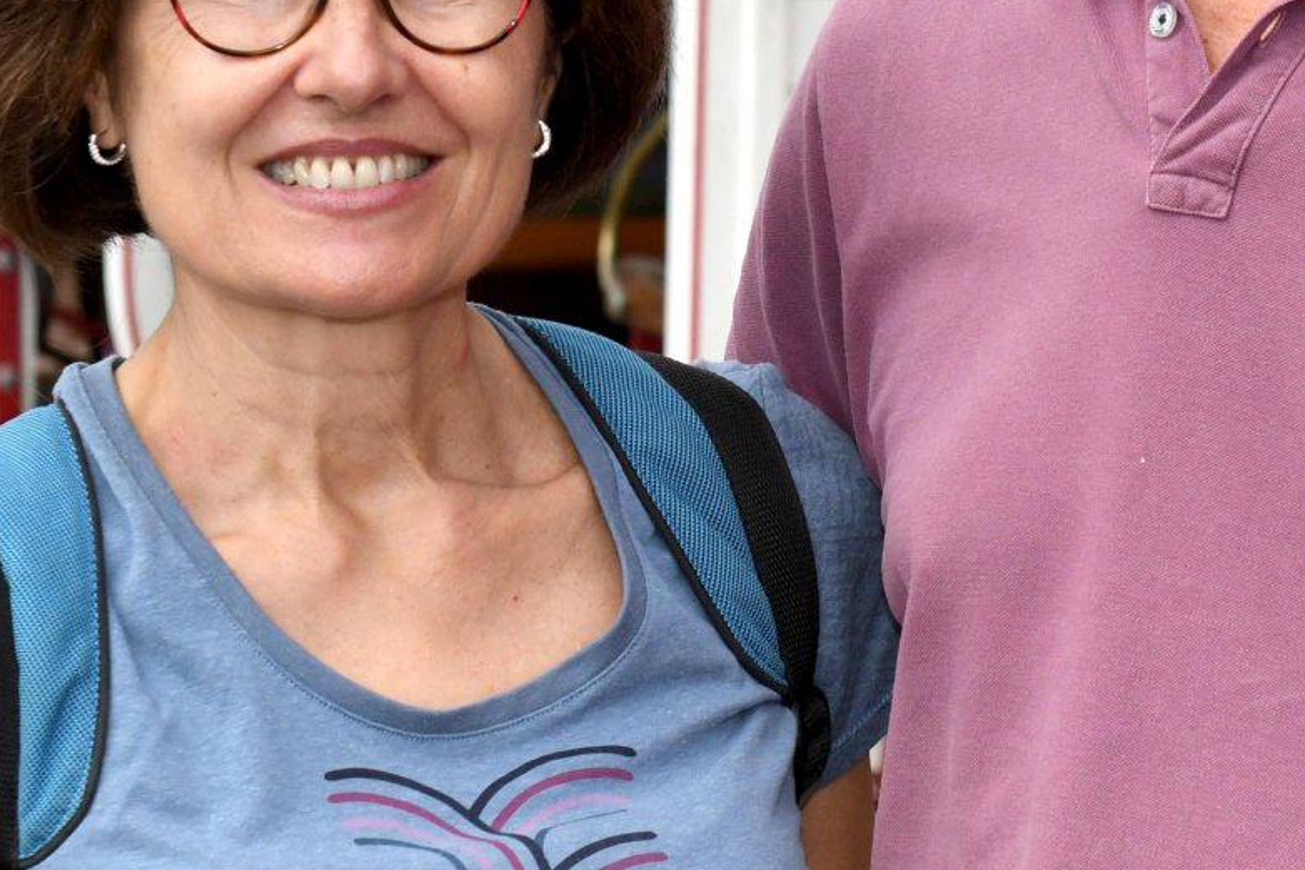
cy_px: 24
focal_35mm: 220
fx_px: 7973
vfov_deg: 6.2
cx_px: 930
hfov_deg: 9.3
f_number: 5
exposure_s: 1/3200
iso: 640
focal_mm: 56
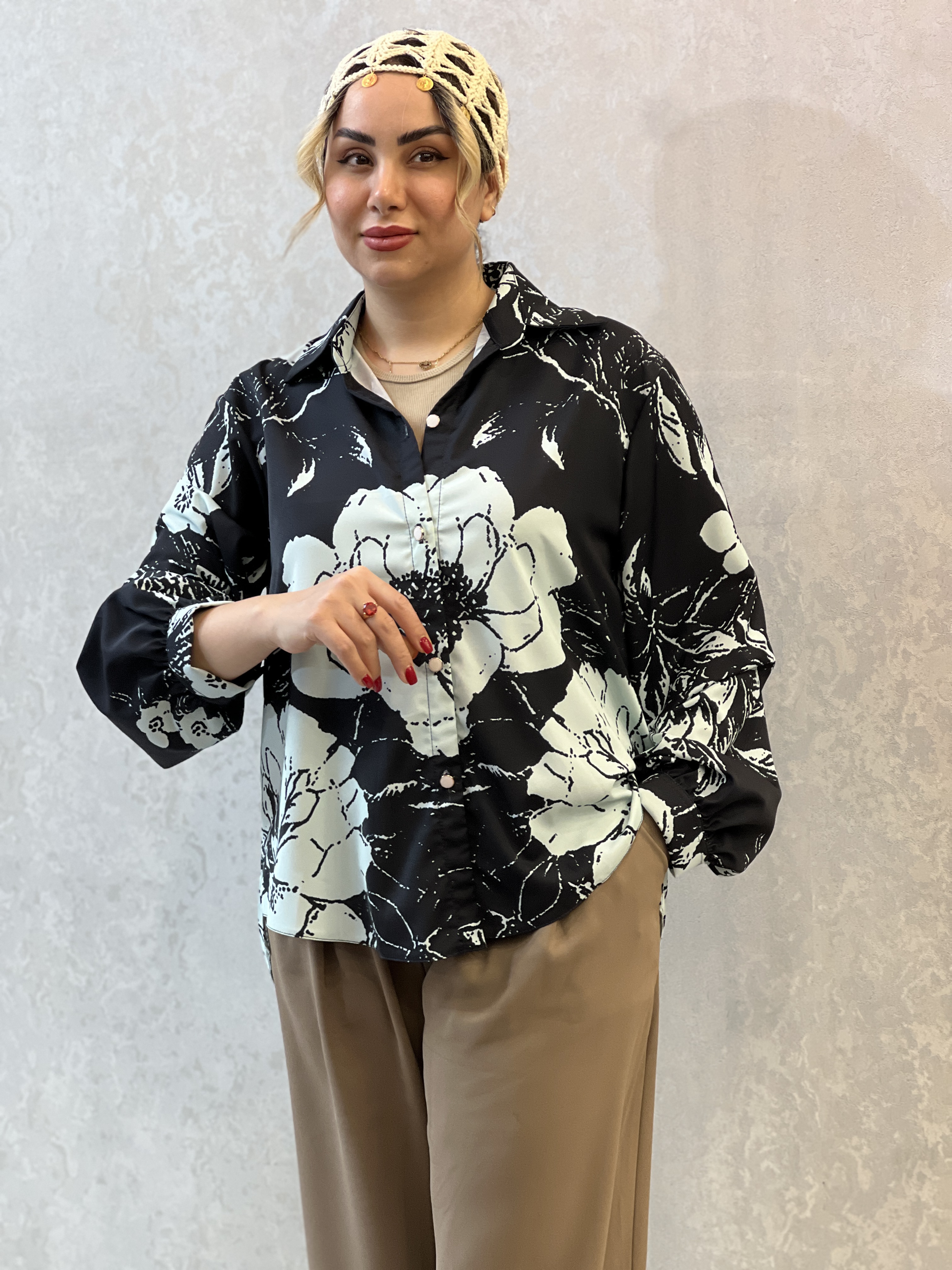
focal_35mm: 77
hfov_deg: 19.1
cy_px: 635
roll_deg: +3.0
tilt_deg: -6.6
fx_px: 2824
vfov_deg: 25.3
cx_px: 476
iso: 160
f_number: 2.8
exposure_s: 1/50
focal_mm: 9
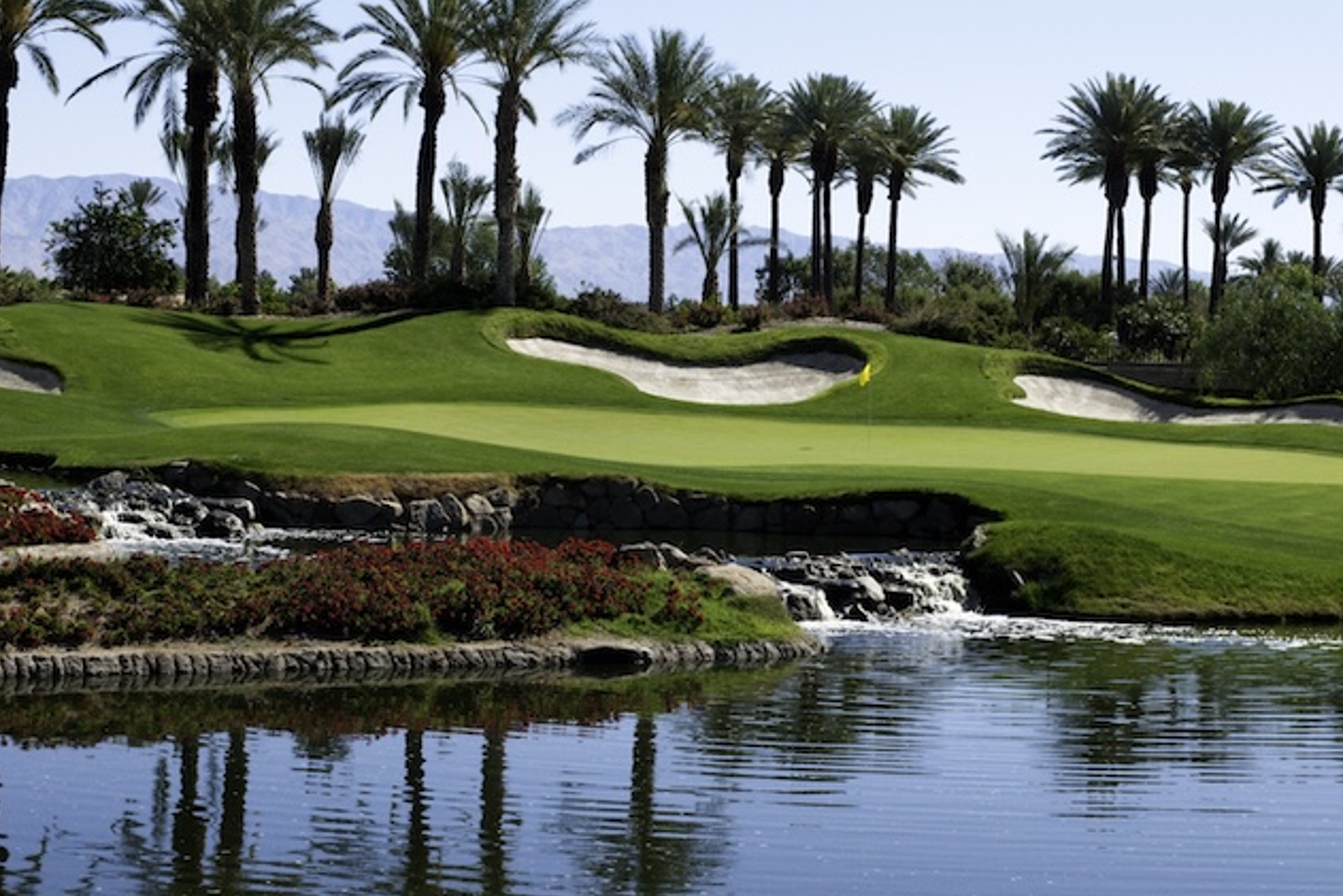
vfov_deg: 18.0
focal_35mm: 76
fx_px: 2836
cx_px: 670
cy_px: 450
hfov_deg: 26.6
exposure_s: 1/800
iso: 1250
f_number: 16
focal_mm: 50
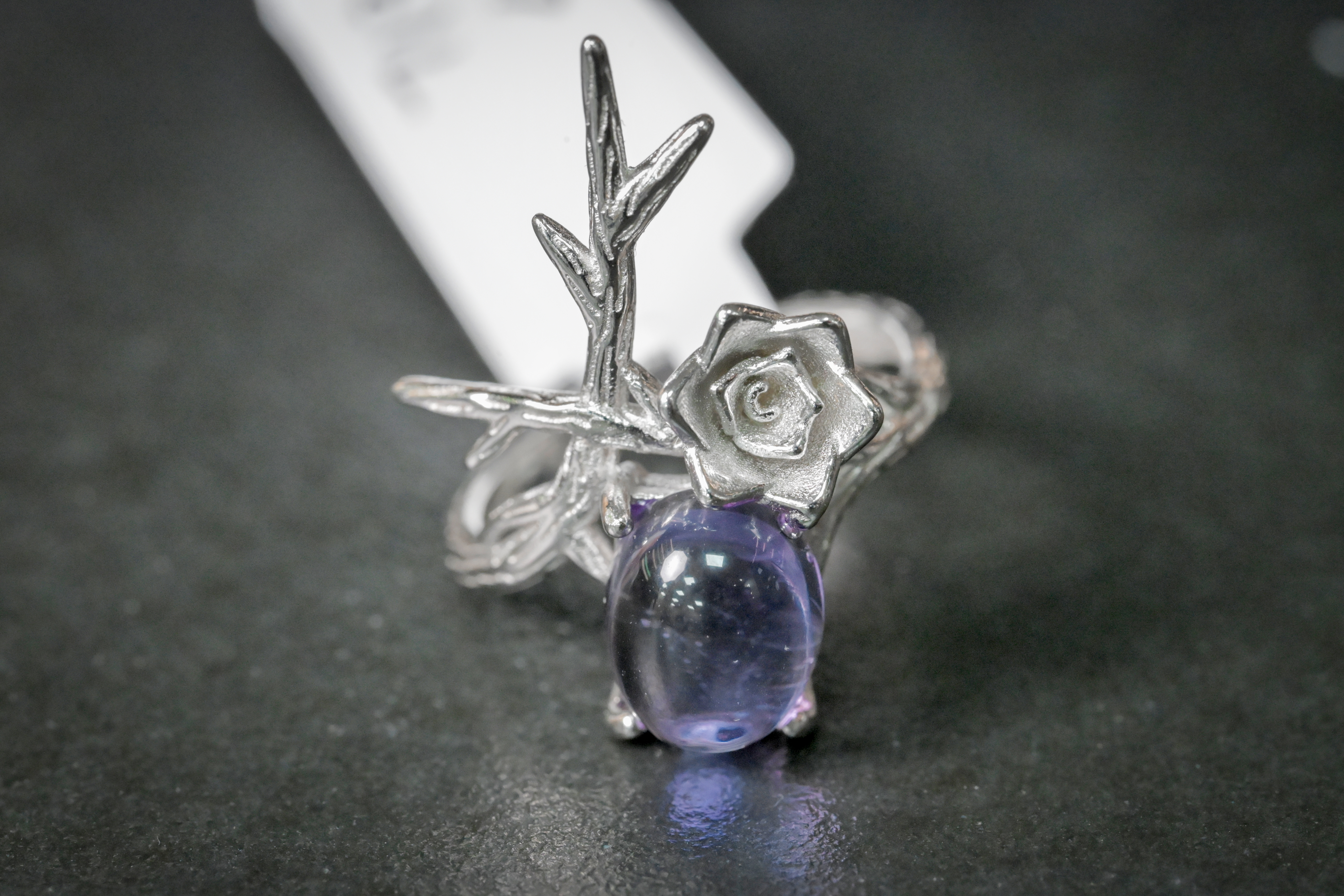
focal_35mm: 105
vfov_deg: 13.0
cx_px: 672
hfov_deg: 19.5
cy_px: 448
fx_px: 3920
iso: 10000
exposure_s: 1/125
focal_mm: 105
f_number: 16
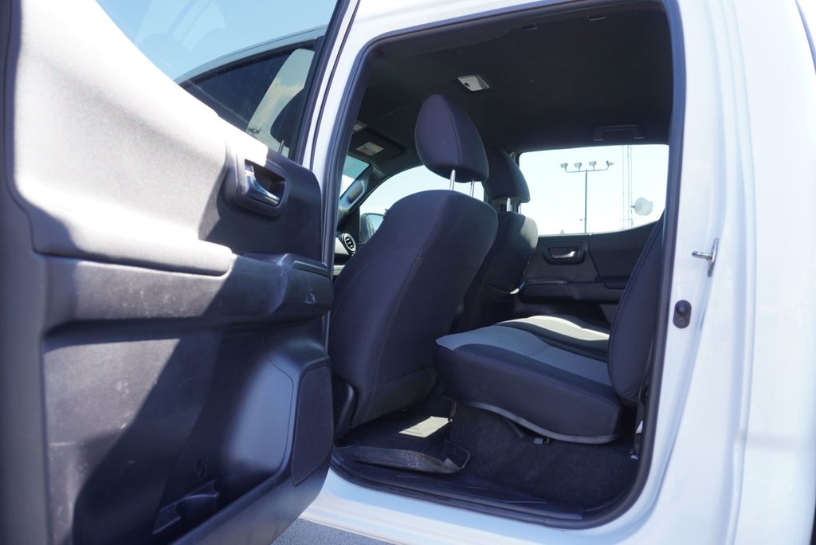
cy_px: 272
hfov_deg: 73.7
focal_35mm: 24
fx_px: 544
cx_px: 408
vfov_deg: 53.2
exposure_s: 1/80
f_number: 4.5
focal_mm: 16
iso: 100
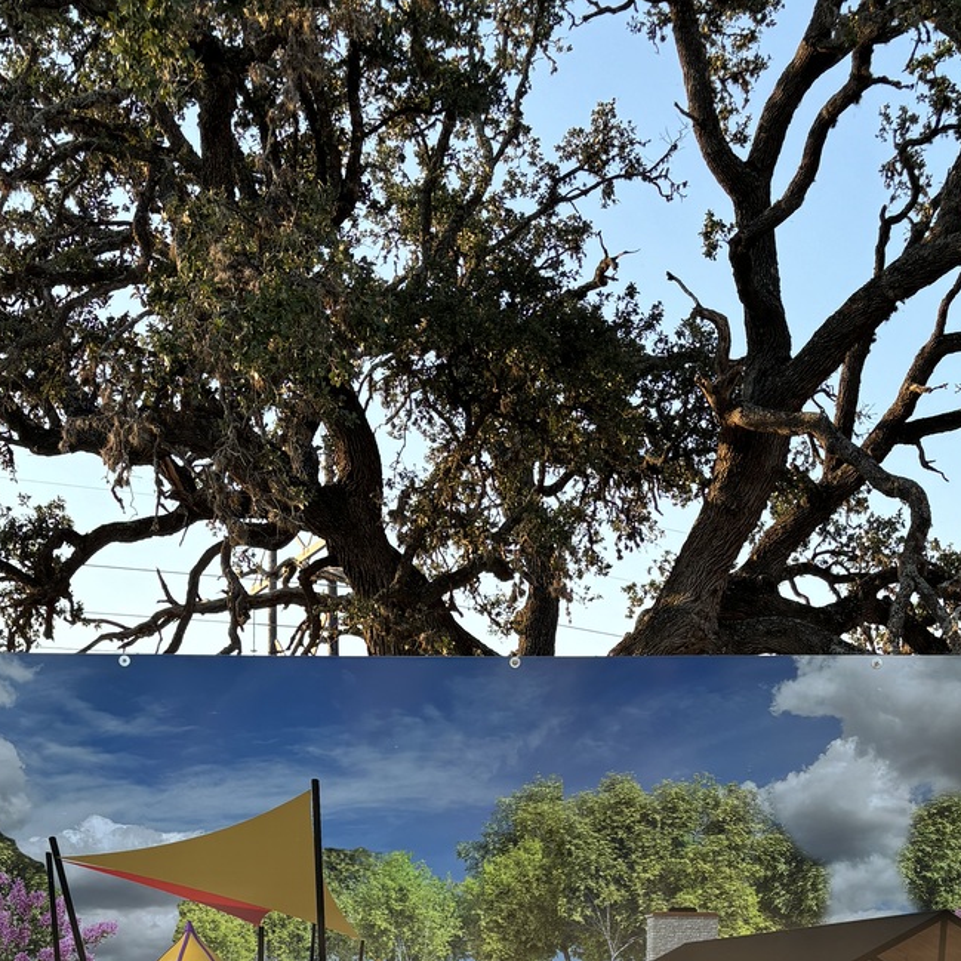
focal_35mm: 51
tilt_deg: +1.4
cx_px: 452
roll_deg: +0.3
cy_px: 962
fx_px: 1602
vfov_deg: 30.9
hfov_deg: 33.4
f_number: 1.6
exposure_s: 1/288
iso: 50
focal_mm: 5.96
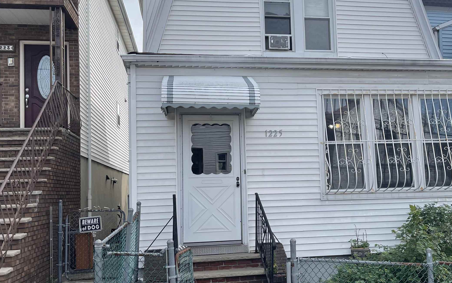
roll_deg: +2.1
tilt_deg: +4.6
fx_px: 480
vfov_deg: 32.8
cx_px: 281
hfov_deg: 49.9
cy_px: 142
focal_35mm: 39
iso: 32
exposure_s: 1/1976
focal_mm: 5.1
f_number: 1.6
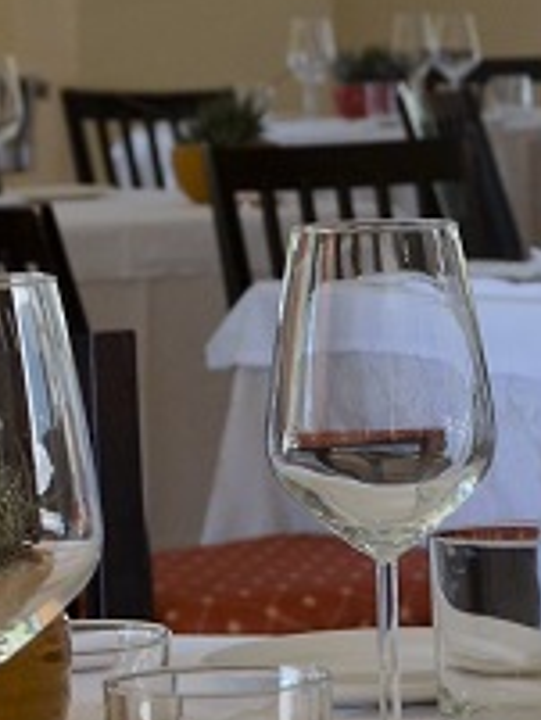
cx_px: 301
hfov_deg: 6.2
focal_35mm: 240
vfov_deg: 8.2
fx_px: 4996
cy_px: 68
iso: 200
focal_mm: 32
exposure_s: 1/125
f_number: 5.6
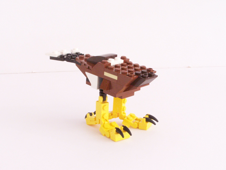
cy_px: 85
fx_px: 385
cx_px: 113
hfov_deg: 32.7
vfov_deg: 24.8
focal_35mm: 59
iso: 400
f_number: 8
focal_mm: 9.8
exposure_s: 1/8
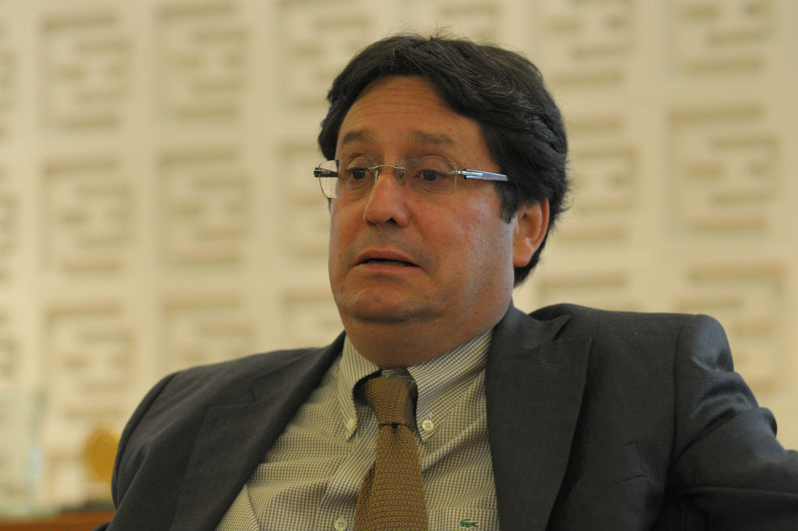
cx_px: 399
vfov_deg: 7.9
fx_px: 3855
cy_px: 266
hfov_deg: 11.8
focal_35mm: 174
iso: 1600
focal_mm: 116
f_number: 3.2
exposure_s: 1/80
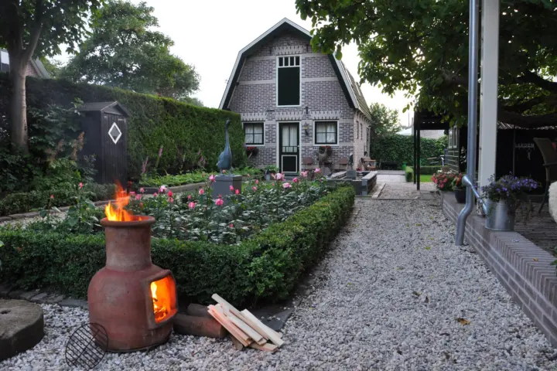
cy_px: 186
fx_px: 418
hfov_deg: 67.4
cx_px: 278
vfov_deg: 47.9
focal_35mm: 27
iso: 400
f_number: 5.6
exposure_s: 1/30
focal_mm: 18
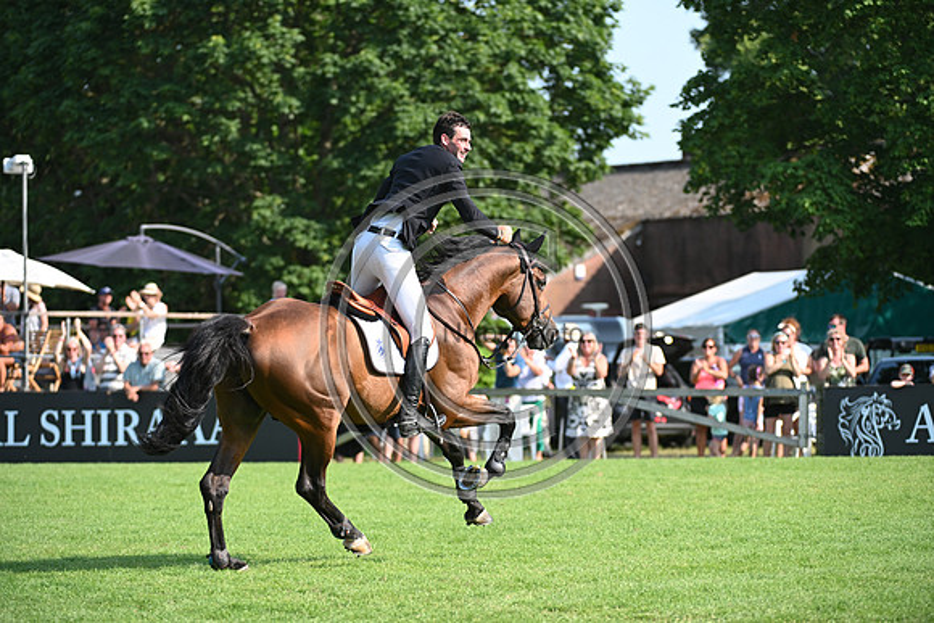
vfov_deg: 6.9
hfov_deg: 10.3
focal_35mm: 200
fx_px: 5190
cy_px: 312
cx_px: 467
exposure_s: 1/1250
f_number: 4.5
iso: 450
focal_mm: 200
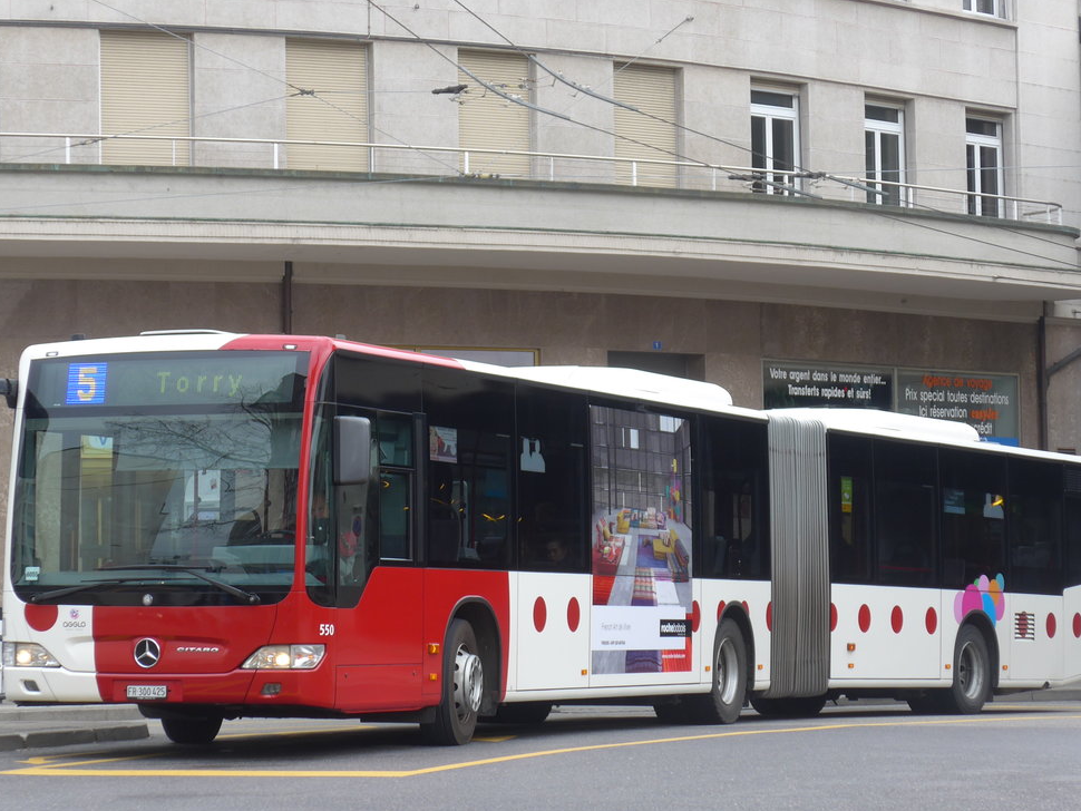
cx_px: 501
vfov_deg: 12.4
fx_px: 3748
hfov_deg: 16.4
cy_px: 354
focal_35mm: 120
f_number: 4.7
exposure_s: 1/100
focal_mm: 19.2
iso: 80
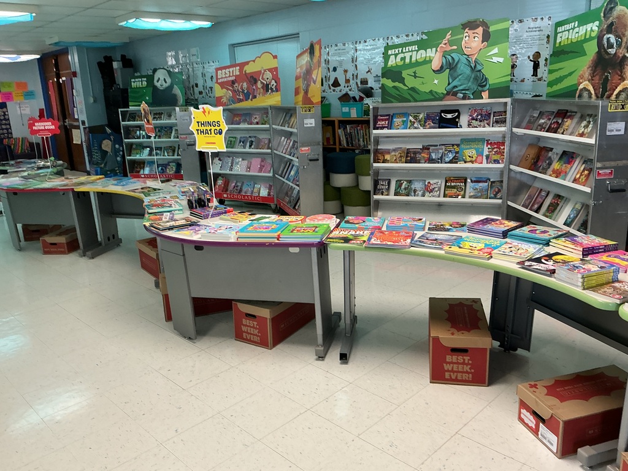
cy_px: 236
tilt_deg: -14.5
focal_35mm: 29
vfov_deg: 48.2
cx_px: 314
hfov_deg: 61.7
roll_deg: +3.4
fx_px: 526
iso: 80
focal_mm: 3
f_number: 1.8
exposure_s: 1/60
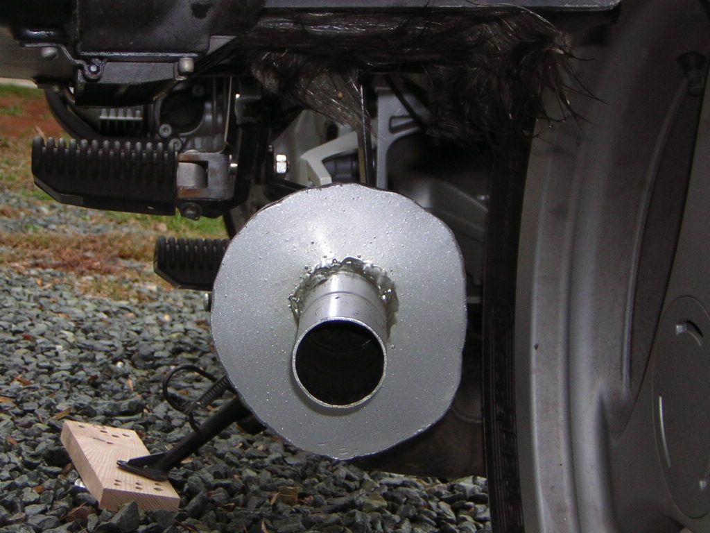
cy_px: 266
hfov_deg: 23.0
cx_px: 355
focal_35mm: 85
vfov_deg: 17.4
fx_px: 1743
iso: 50
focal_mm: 11.1
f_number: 4.1
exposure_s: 1/60.1
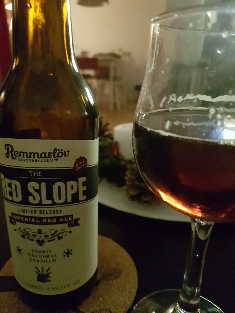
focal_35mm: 26
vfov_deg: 67.3
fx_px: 235
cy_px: 156
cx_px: 118
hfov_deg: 53.1
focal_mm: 4.2
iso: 1000
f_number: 1.7
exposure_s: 1/10
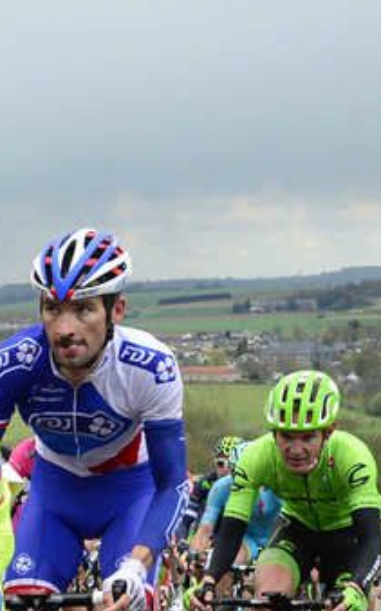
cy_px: 707
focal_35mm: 105
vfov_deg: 18.9
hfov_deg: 11.3
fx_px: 1746
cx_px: -374
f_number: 5.6
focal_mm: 29
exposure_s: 1/1000
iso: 1000
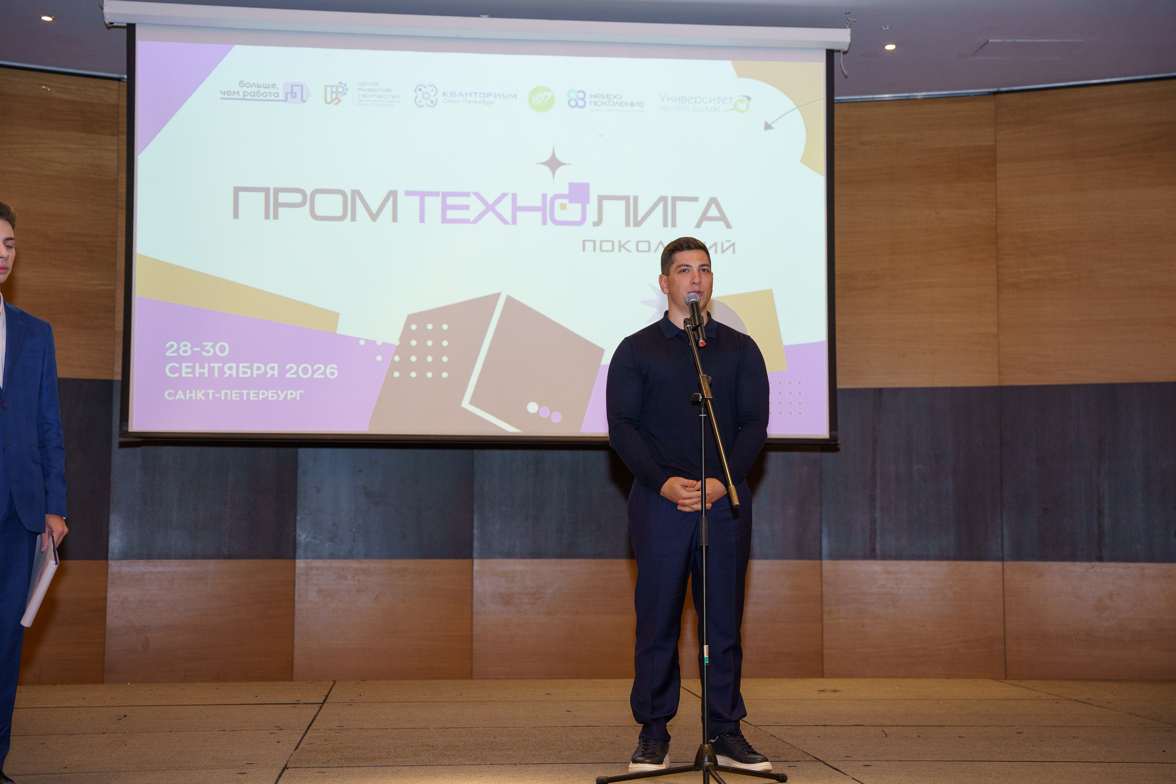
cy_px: 392
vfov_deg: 25.7
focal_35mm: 53
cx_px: 588
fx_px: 1722
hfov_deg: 37.7
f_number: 3.5
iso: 1600
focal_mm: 52.7
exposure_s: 1/160
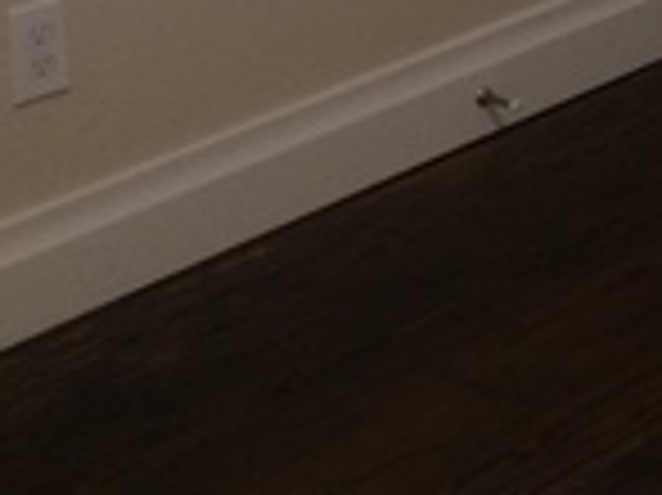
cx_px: 1144
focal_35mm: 126
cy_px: -554
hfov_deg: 14.1
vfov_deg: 10.6
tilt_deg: -7.5
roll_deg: +1.2
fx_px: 2408
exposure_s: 1/30
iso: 80
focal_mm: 4.15
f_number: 2.2
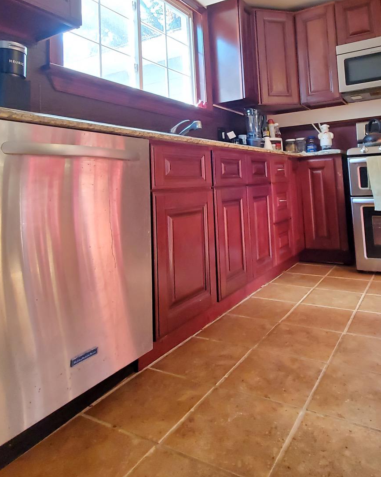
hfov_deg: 58.1
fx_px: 338
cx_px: 235
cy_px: 147
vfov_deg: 67.7
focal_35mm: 24
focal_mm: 1.8
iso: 500
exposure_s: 1/39
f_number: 2.2
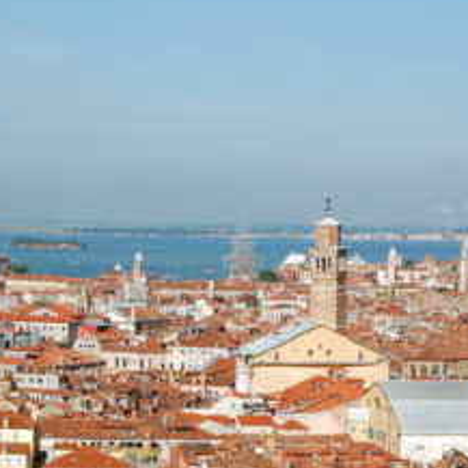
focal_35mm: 141
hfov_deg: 12.4
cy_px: 346
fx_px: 2157
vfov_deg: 12.4
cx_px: 239
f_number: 16
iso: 100
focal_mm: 48
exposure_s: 1/80
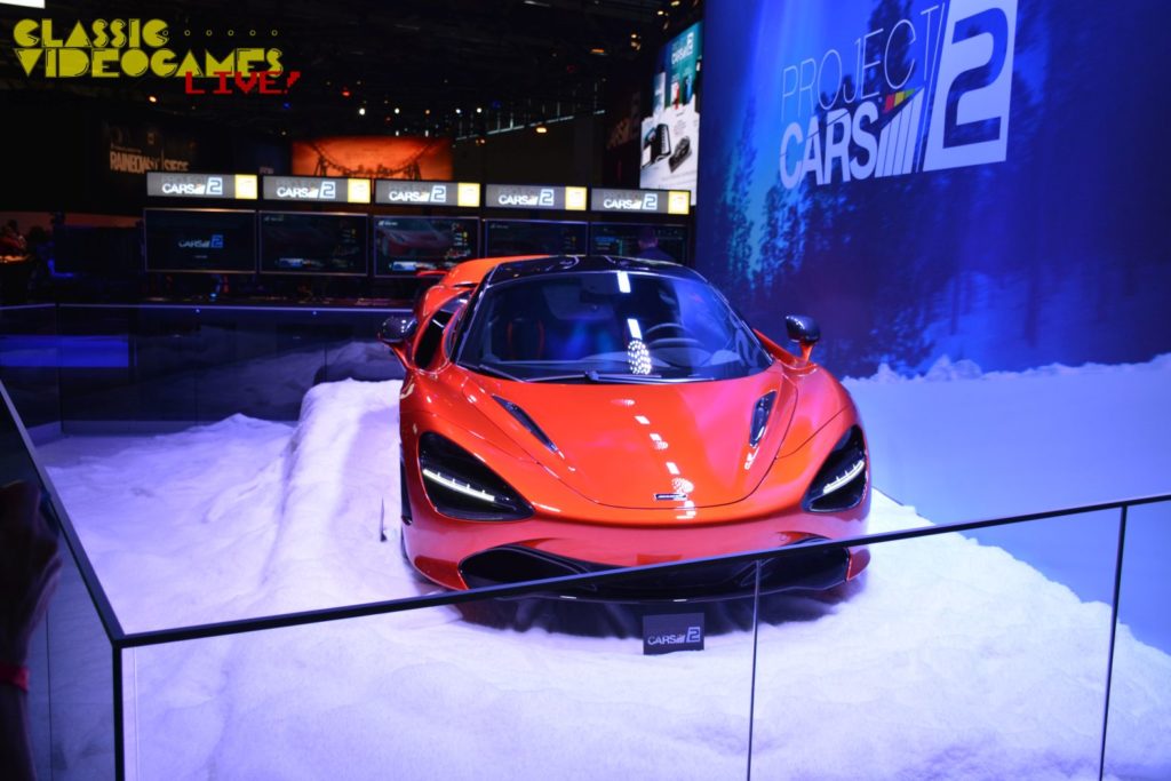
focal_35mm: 34
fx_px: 1122
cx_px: 586
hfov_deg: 55.1
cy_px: 390
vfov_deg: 38.4
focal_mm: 23
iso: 400
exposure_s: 1/100
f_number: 5
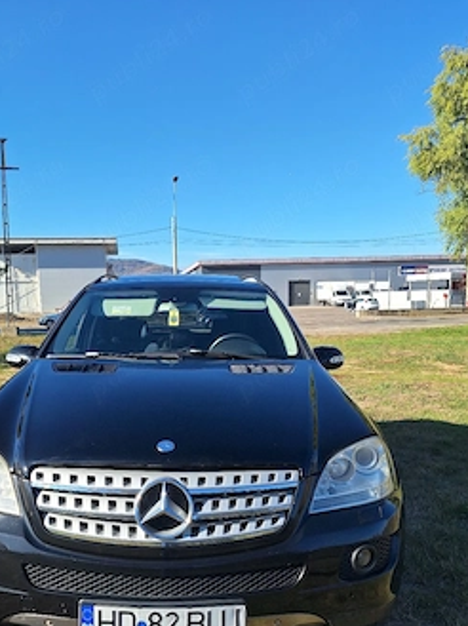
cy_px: 375
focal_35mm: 28
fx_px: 506
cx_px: 188
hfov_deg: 49.4
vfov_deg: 62.9
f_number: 1.8
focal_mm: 5.54
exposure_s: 1/2500
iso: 40
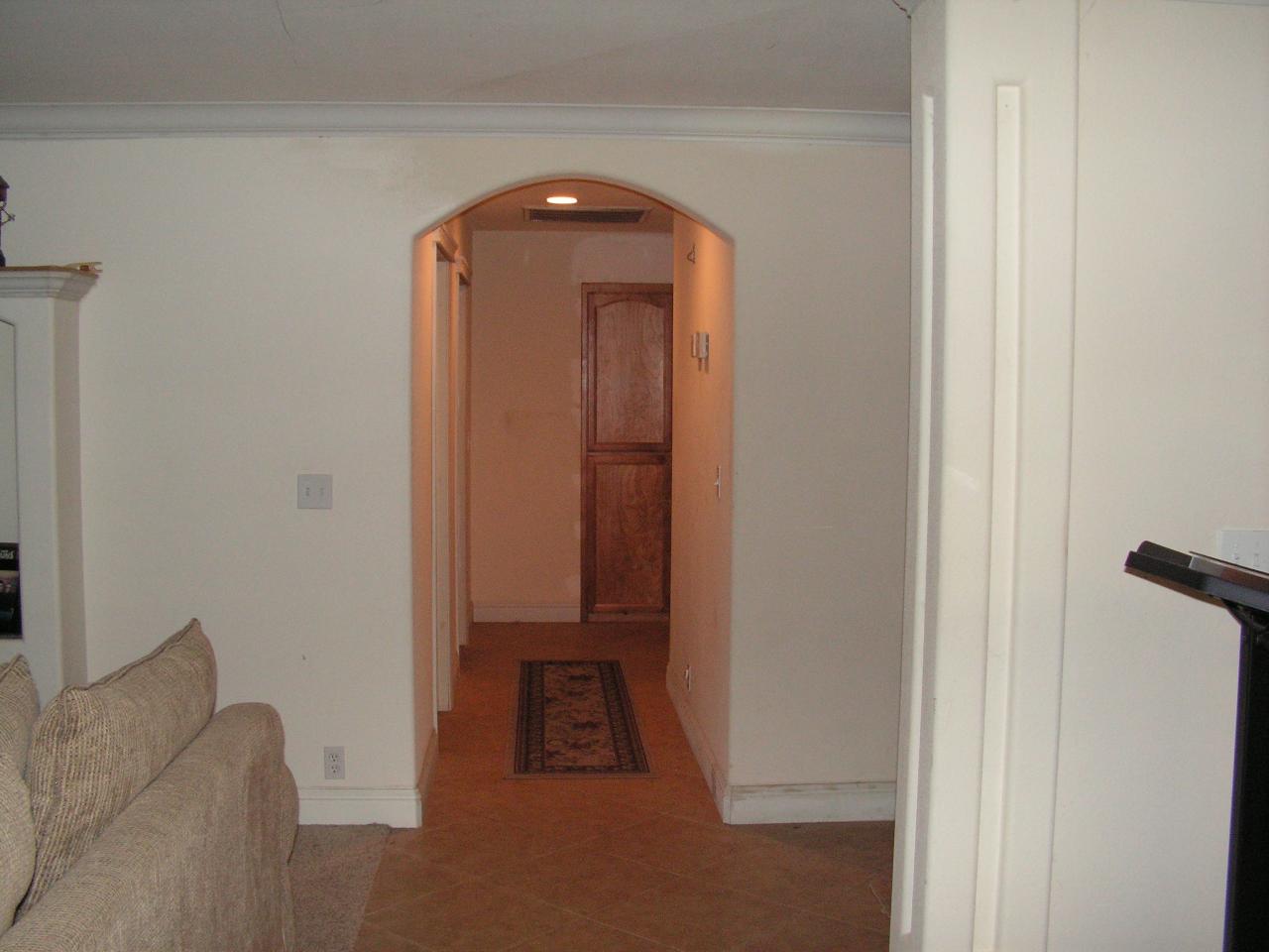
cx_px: 634
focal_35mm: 36
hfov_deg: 51.4
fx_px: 1320
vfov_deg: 39.7
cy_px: 476
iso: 160
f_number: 3.2
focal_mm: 6
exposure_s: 1/40
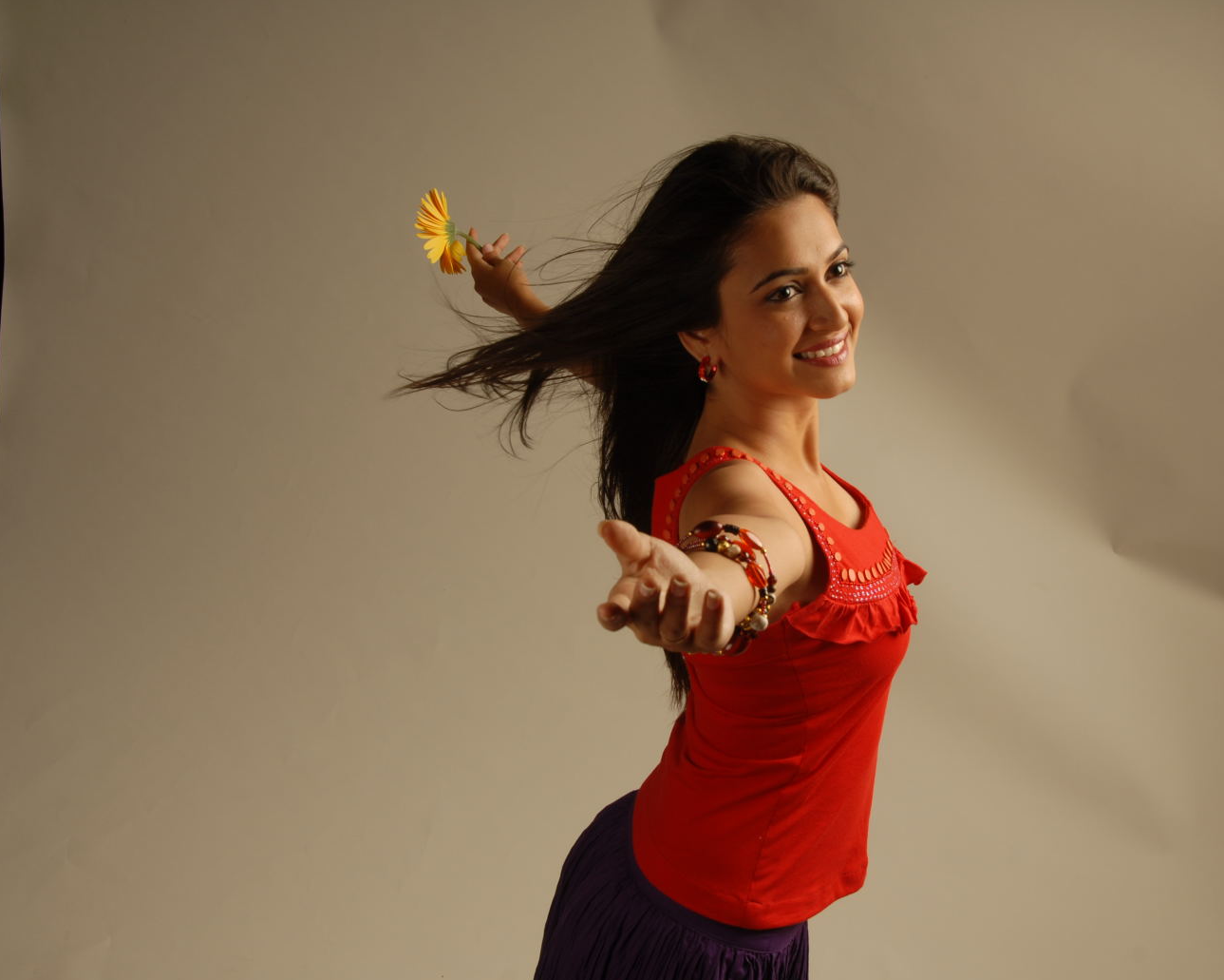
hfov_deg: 33.5
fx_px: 2028
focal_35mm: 56
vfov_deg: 27.1
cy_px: 476
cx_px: 725
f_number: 13
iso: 100
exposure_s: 1/250
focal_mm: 32
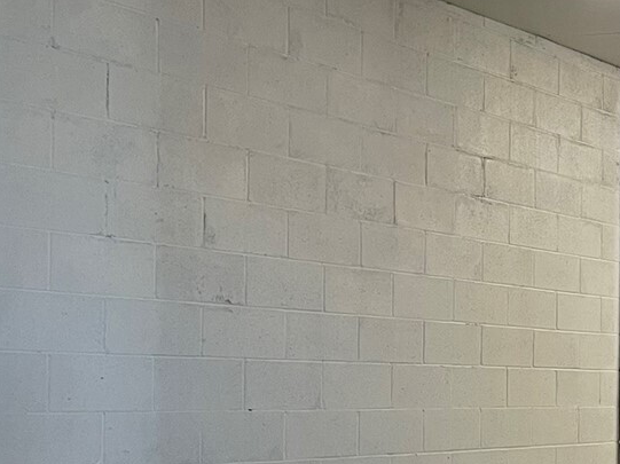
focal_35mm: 74
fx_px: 1325
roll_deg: -0.6
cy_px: 393
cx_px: 839
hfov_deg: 23.0
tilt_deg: +0.3
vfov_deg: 19.6
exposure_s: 1/60
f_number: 1.6
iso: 100
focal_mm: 5.1
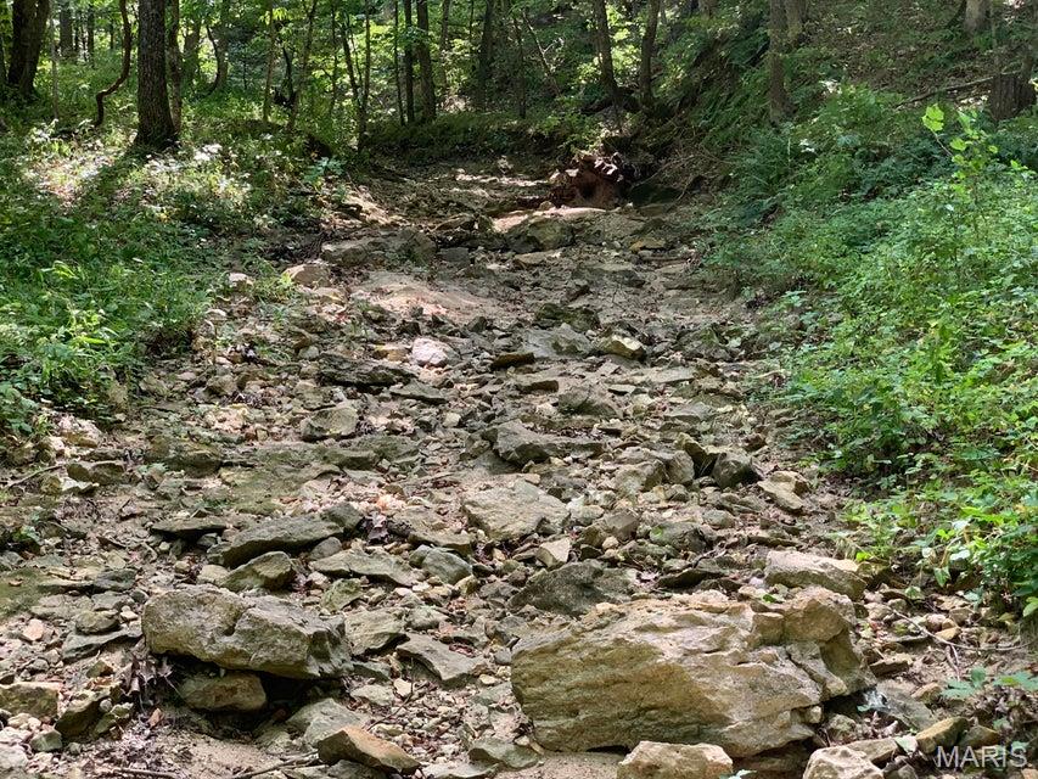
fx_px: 1559
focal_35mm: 52
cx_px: 519
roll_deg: -0.7
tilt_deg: -9.4
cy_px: 390
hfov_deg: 36.8
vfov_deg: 28.0
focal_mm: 6
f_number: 2.4
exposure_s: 1/122
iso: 80
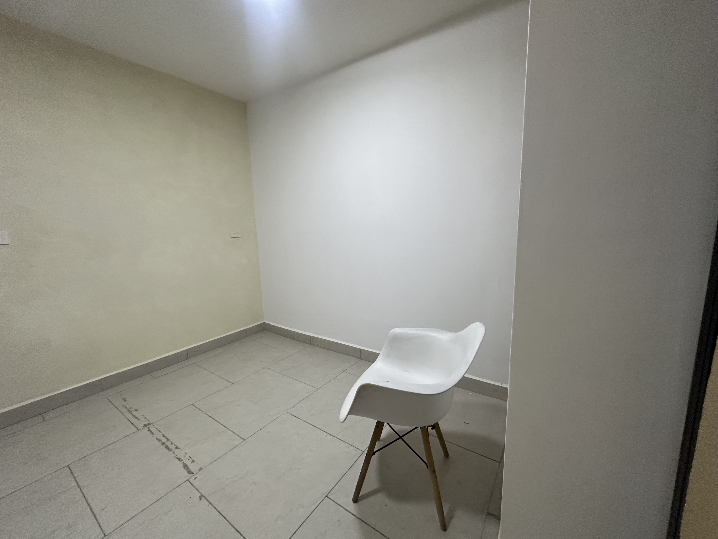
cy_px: 270
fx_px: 290
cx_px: 359
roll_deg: +2.5
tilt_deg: -2.7
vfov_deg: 85.7
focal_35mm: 14
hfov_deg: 102.1
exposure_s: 1/120
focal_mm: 2.22
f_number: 2.2
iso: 250
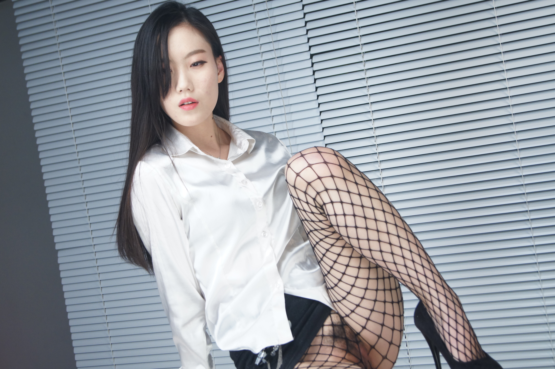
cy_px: 184
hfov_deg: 29.9
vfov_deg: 20.1
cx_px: 278
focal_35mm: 68
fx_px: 1040
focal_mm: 45
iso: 800
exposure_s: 1/160
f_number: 5.6
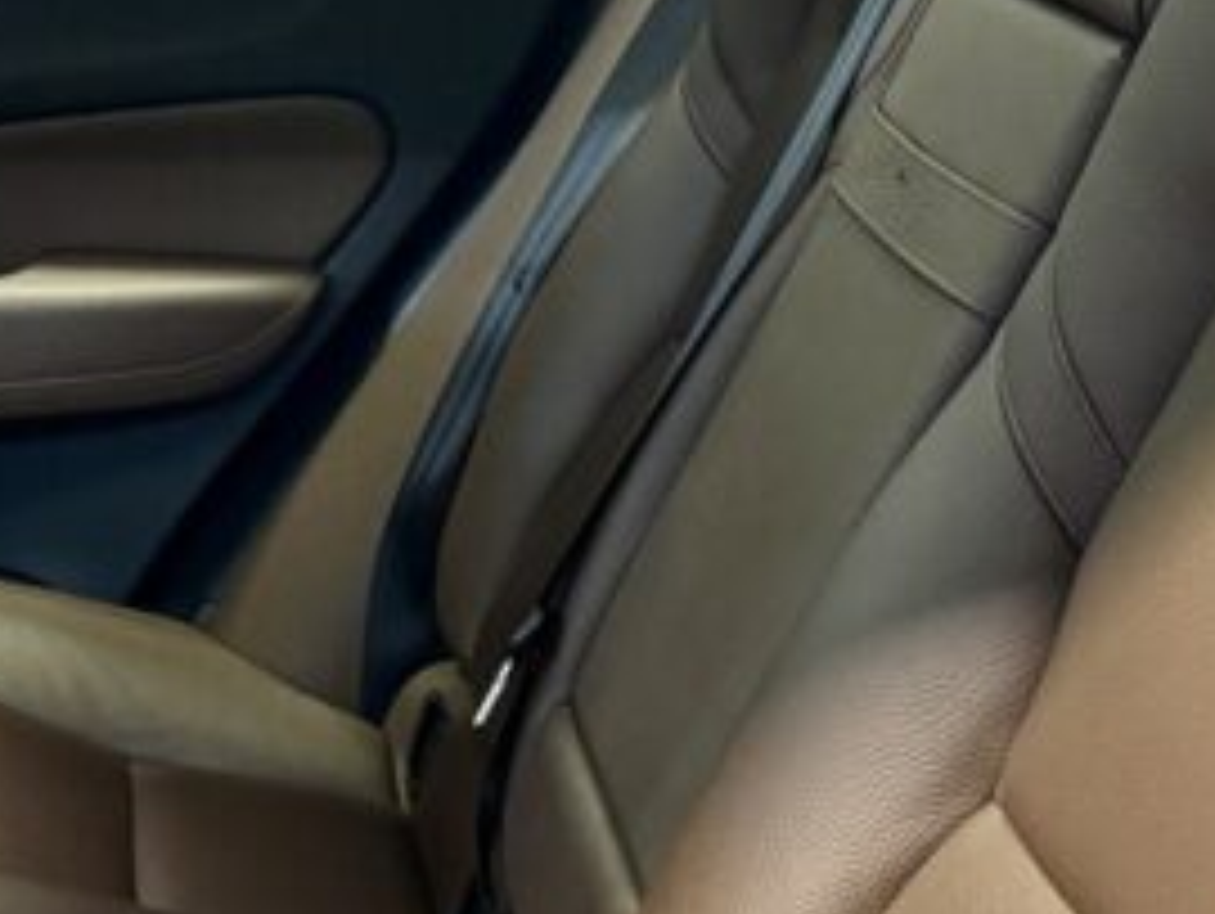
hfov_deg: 20.9
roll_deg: -0.5
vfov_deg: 16.1
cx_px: 40
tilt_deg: -19.6
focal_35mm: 91
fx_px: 3197
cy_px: 743
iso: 640
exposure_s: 1/33
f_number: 1.78
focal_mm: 6.76
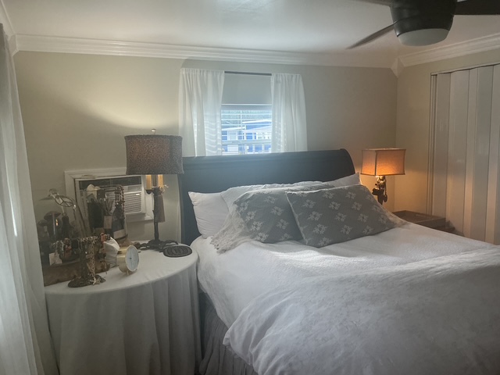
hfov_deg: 61.7
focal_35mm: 29
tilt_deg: -8.3
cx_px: 250
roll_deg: +2.1
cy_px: 188
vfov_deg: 48.2
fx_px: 419
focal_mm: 3
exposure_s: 1/100
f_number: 1.8
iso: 64
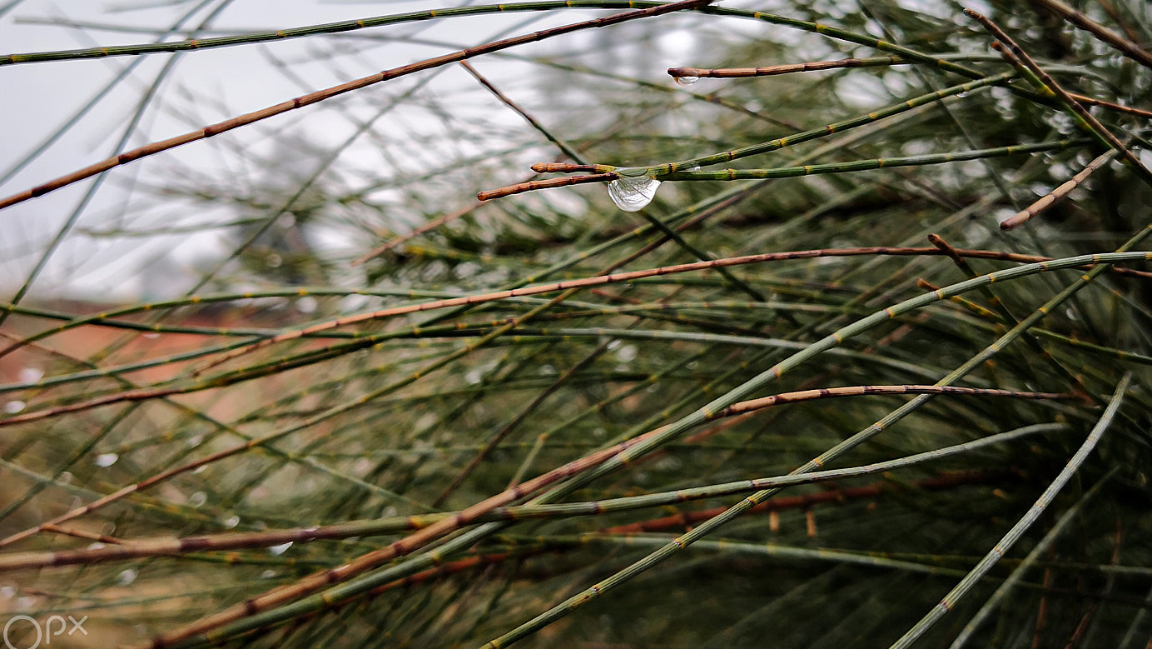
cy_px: 244
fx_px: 1039
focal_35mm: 34
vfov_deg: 34.5
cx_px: 547
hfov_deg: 58.0
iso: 50
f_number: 1.6
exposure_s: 1/410
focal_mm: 3.95
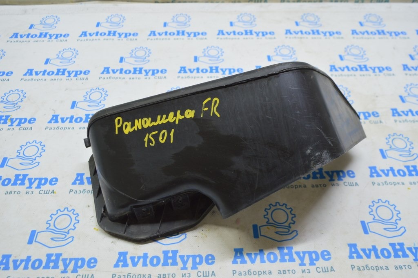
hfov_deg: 62.0
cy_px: 139
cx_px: 209
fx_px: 348
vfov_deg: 43.5
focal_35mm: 30
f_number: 5.6
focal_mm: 20
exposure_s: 1/20
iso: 400
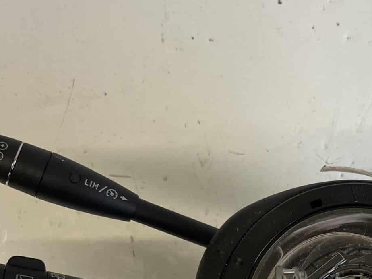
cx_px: 358
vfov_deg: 19.8
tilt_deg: -80.3
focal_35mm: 72
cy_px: 281
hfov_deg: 25.9
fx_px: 774
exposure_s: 1/100
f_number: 1.6
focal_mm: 5.1
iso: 80
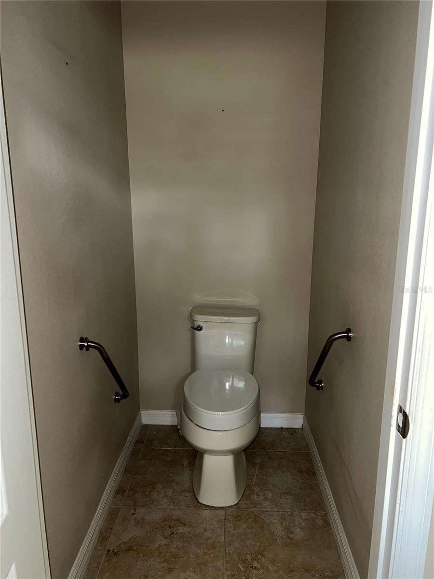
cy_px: 290
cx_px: 217
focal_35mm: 26
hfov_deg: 53.1
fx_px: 435
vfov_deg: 67.3
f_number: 1.5
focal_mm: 5.7
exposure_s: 1/10
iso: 80
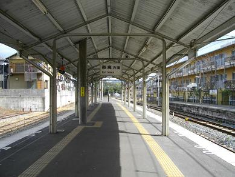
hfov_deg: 56.8
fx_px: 217
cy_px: 88
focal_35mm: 32
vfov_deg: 44.2
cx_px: 118
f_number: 5.5
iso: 100
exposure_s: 1/160
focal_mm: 5.7
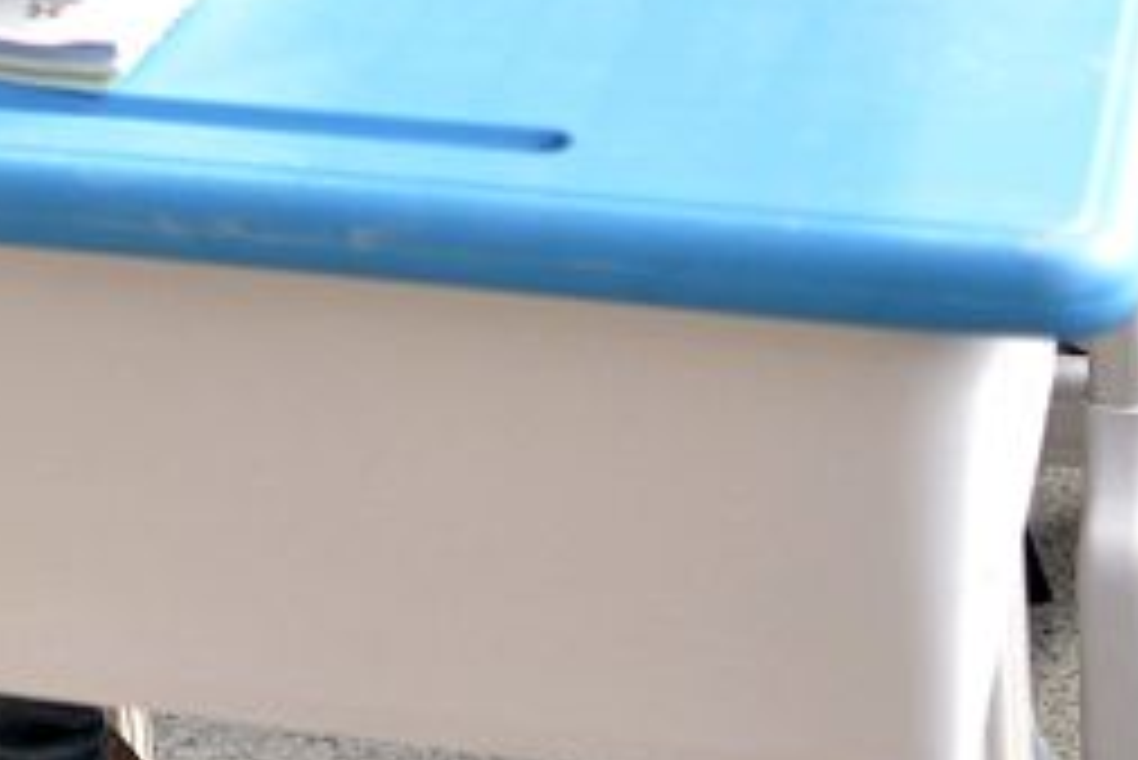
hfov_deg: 11.3
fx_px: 5250
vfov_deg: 7.8
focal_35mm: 166
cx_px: -1080
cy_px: -917
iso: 800
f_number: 3.5
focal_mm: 35
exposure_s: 1/640
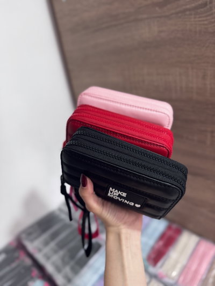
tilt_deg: -26.3
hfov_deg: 56.8
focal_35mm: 24
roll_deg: +11.4
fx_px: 199
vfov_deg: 71.6
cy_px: 143
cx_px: 108
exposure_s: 1/71
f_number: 1.78
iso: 200
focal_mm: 6.76
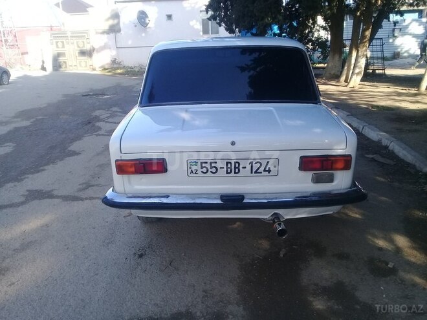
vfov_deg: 45.4
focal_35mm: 31
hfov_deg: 58.4
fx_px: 382
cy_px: 160
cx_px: 214
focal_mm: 3.3
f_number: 2.2
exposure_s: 1/288
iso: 50
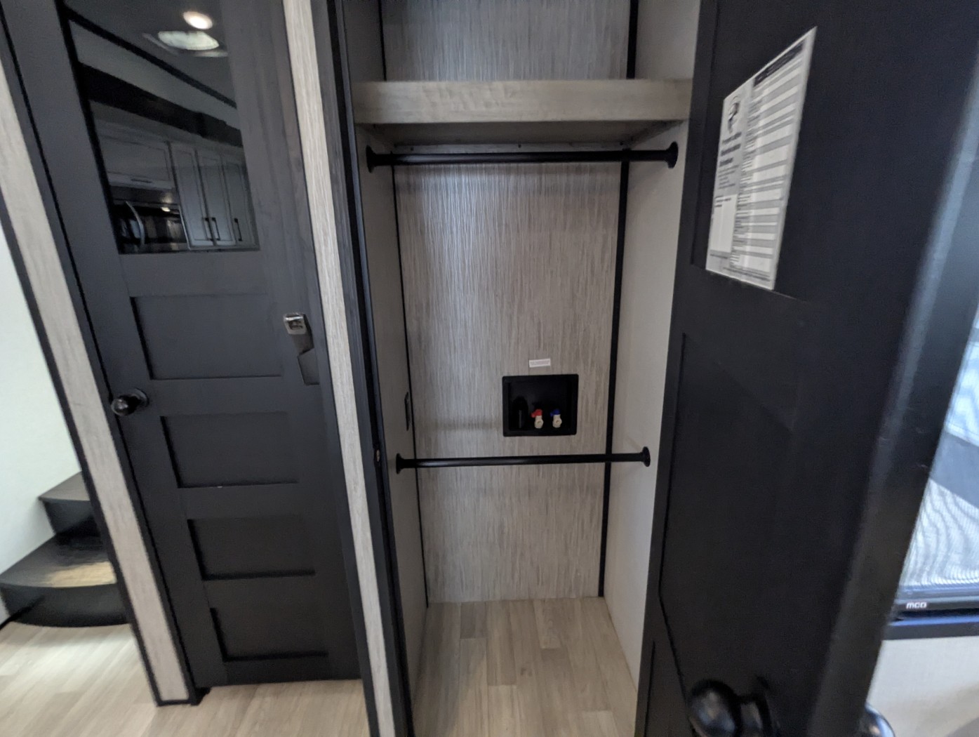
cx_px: 490
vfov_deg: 78.2
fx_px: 453
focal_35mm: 16
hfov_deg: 94.4
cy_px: 368
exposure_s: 1/25
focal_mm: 2.35
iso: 284
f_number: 2.2
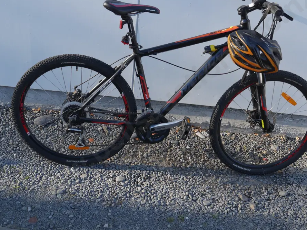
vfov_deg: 31.5
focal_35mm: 46
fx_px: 408
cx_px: 170
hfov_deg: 41.2
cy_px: 100
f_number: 5.6
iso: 200
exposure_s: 1/200
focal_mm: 20
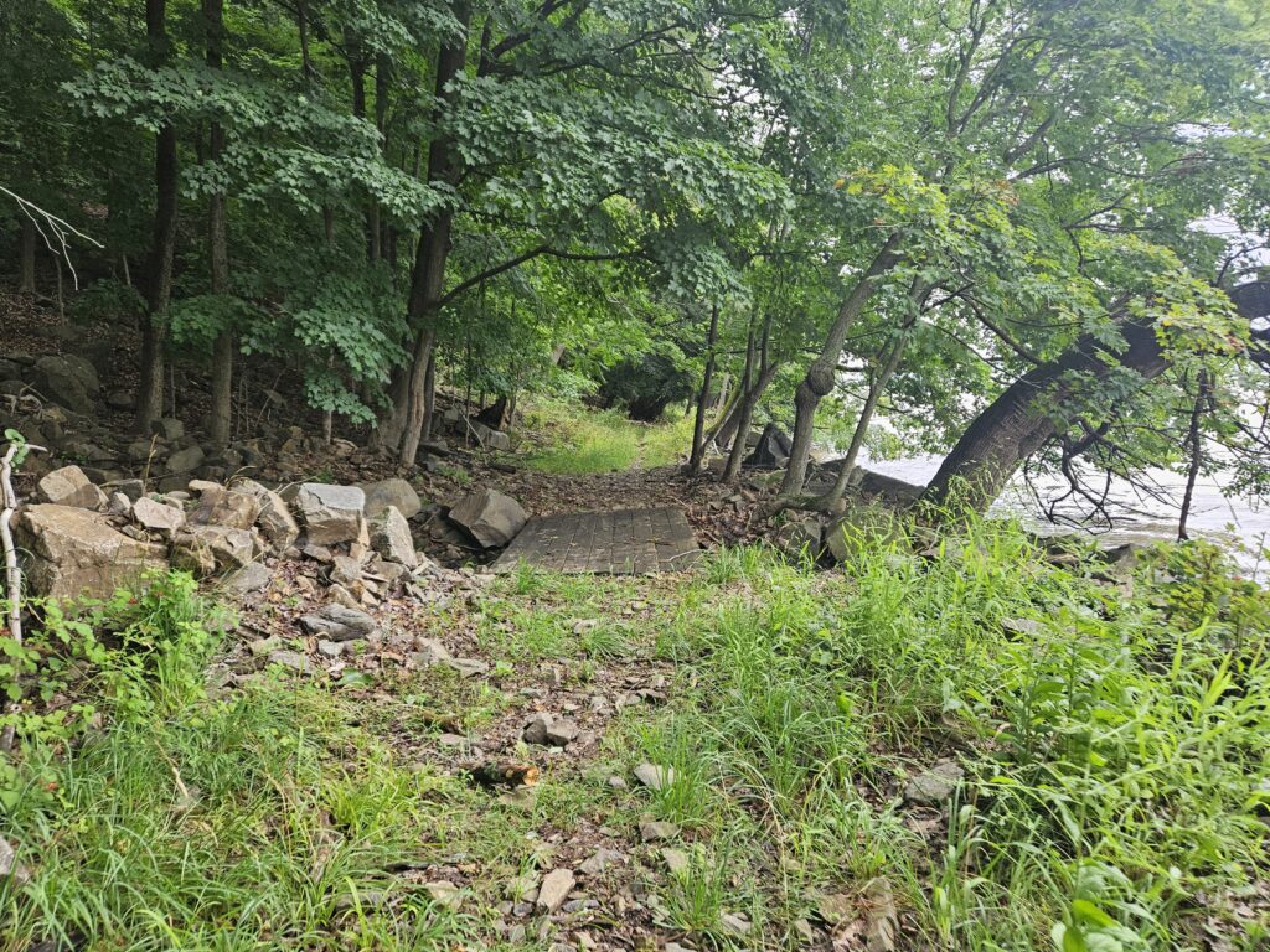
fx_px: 844
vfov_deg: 58.9
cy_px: 476
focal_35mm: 23
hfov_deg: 73.9
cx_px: 635
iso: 80
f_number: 1.8
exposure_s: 1/180
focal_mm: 5.4
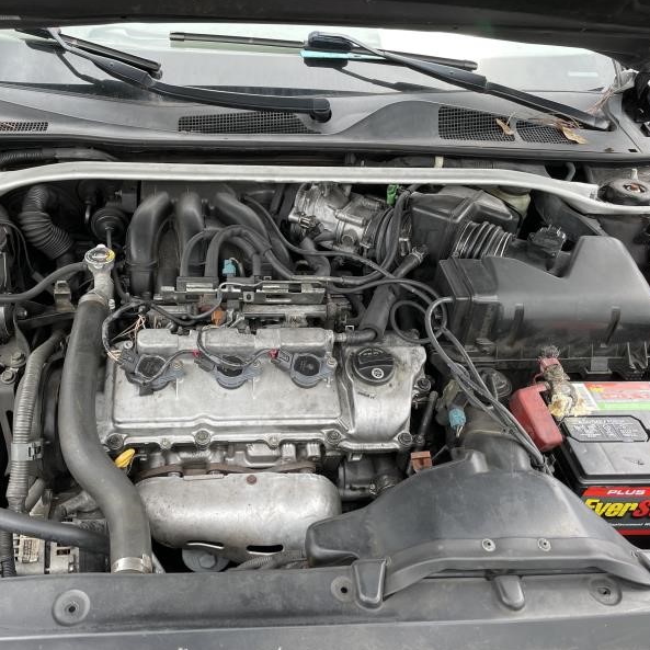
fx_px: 659
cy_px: 324
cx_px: 246
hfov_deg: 52.0
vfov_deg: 52.5
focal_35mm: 31
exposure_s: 1/184
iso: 32
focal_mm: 4.2
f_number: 1.6
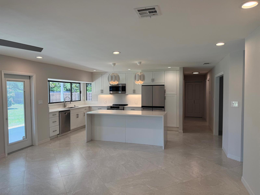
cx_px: 130
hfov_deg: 71.6
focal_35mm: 24
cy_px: 98
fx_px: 180
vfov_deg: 56.8
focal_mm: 6.76
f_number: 1.78
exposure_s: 1/272
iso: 100
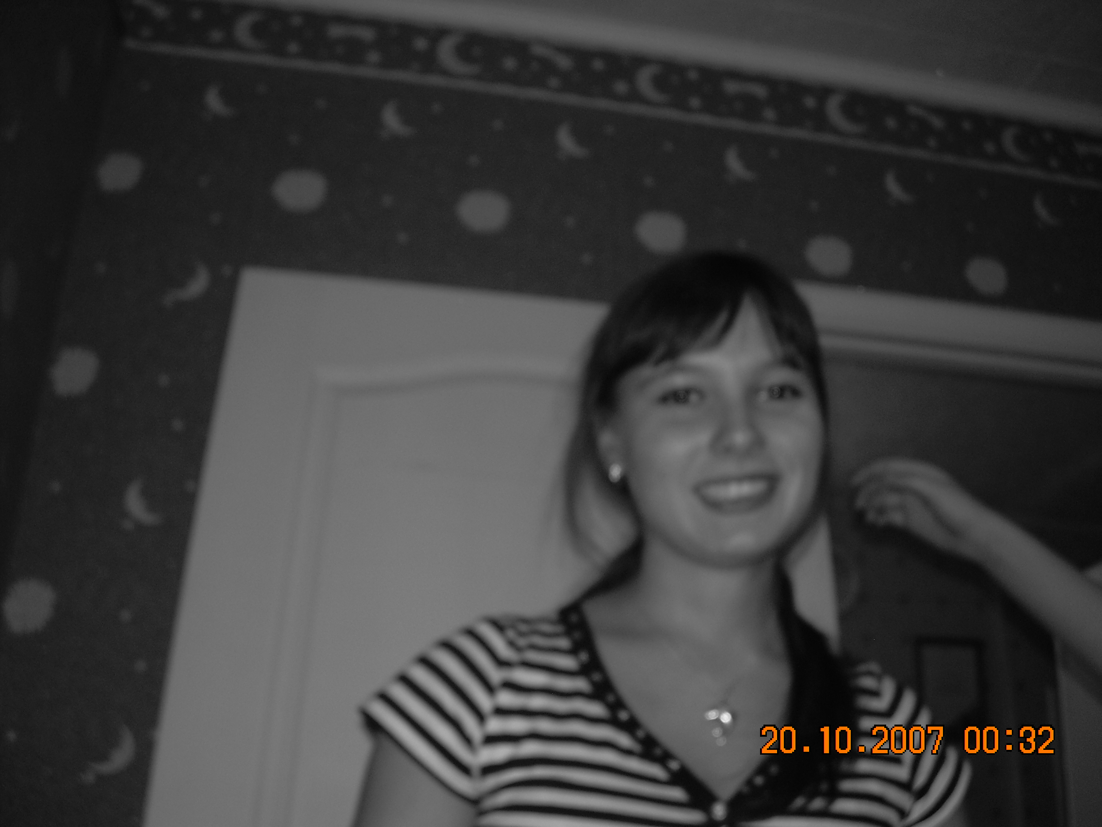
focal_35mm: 38
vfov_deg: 37.7
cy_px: 414
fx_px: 1210
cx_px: 551
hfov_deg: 49.0
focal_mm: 6.3
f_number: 2.8
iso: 50
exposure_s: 1/60
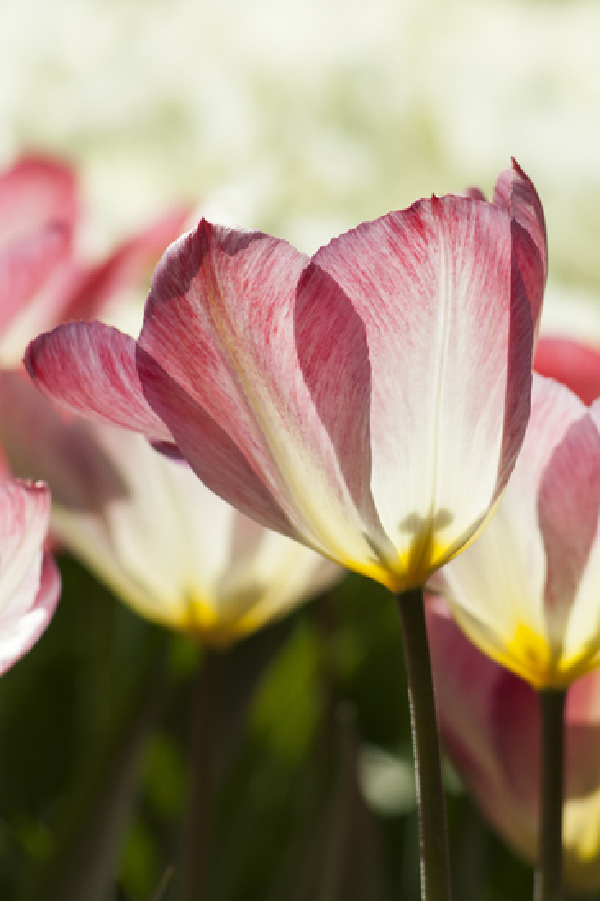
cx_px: 300
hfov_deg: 4.6
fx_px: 7509
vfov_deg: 6.9
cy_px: 450
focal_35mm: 300
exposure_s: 1/400
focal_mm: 200
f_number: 7.1
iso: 100
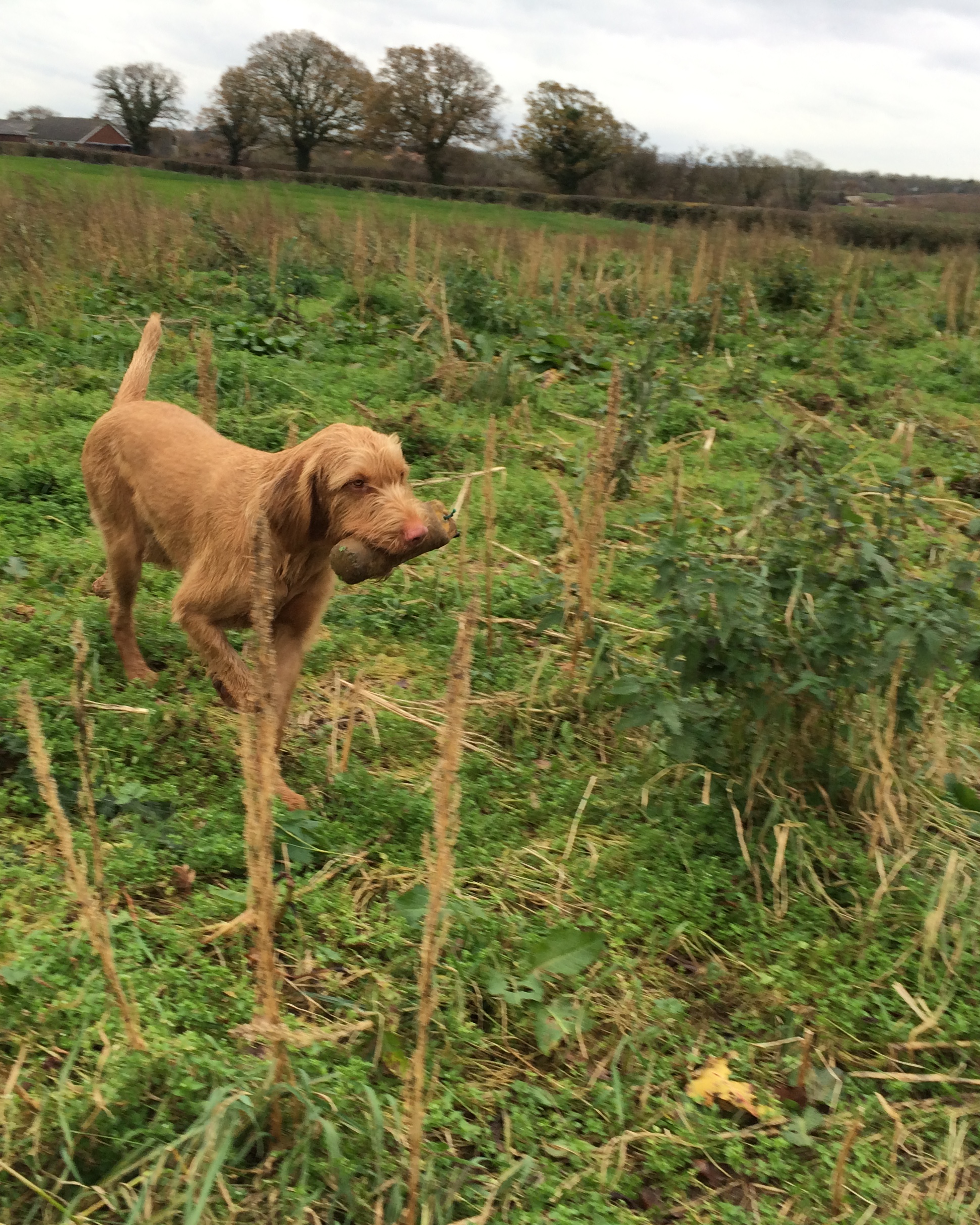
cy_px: 613
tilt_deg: -20.7
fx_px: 1378
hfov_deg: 39.1
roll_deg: -4.2
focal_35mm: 38
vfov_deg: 47.9
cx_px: 460
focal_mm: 4.15
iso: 32
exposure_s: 1/208
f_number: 2.2
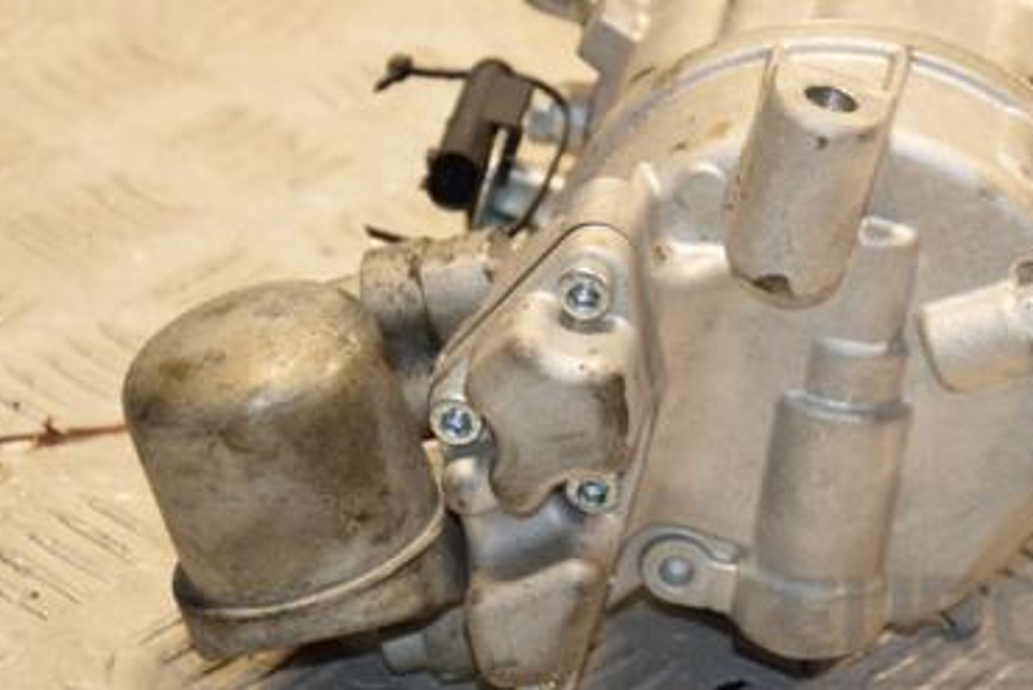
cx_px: 729
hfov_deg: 9.9
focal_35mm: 207
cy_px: 246
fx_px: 5936
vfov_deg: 6.6
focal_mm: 85
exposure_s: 1/200
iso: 800
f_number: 6.3
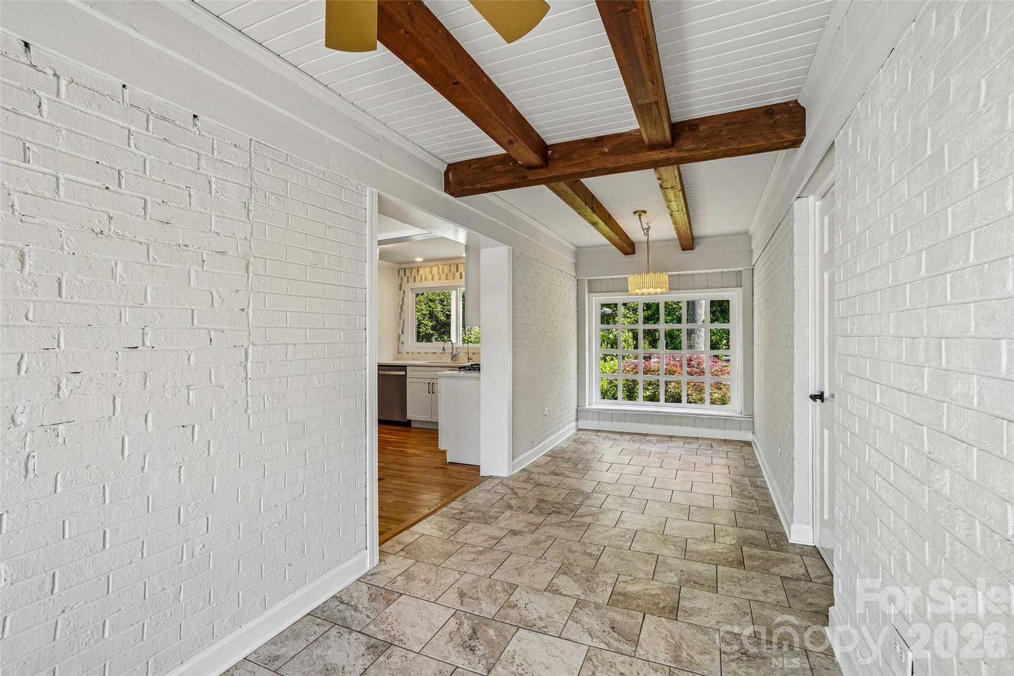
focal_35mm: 15
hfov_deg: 100.4
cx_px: 507
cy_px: 338
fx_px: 422
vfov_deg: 77.3
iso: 200
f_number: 8
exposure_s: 1/30
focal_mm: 10
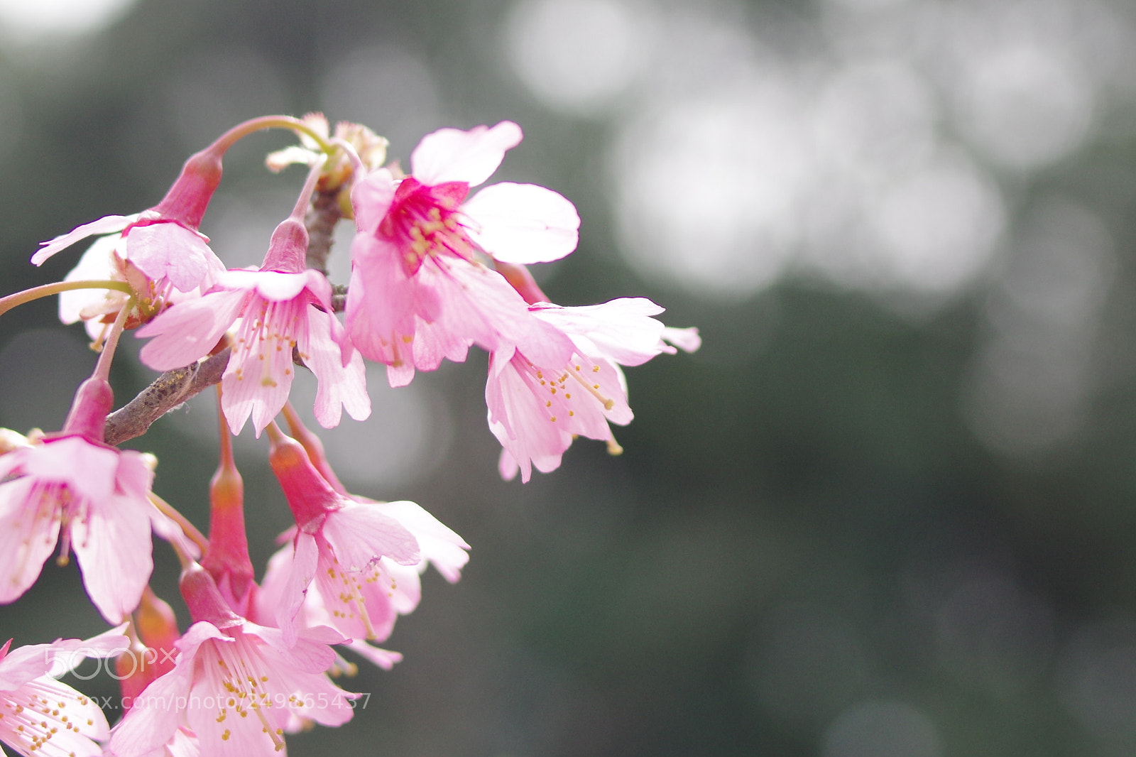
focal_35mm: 46
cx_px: 568
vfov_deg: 29.2
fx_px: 1451
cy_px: 378
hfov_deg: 42.8
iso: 400
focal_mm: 31
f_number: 3.5
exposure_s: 1/1600
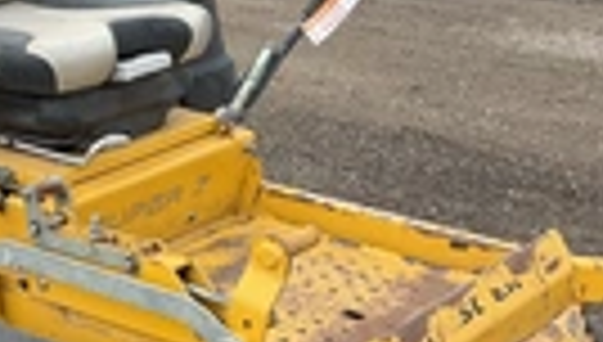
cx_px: 189
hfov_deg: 22.5
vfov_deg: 12.8
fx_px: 1506
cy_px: 320
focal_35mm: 94
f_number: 1.8
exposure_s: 1/276
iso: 25
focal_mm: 3
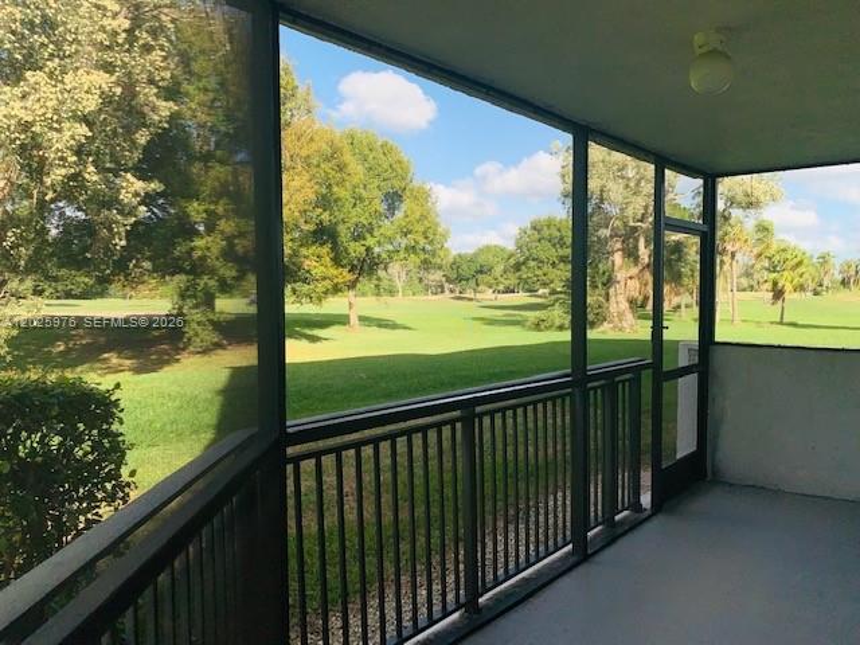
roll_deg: +0.8
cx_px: 430
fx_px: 646
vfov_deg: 53.1
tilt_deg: -3.7
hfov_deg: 67.3
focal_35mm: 26
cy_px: 322
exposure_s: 1/1779
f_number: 1.8
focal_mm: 4.25
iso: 25
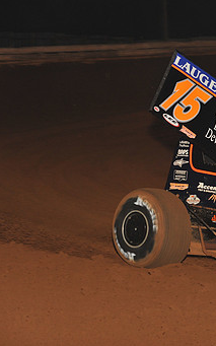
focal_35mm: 194
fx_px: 1828
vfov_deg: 10.8
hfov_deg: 6.7
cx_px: 277
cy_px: 170
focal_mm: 112
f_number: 6.3
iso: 800
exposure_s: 1/320
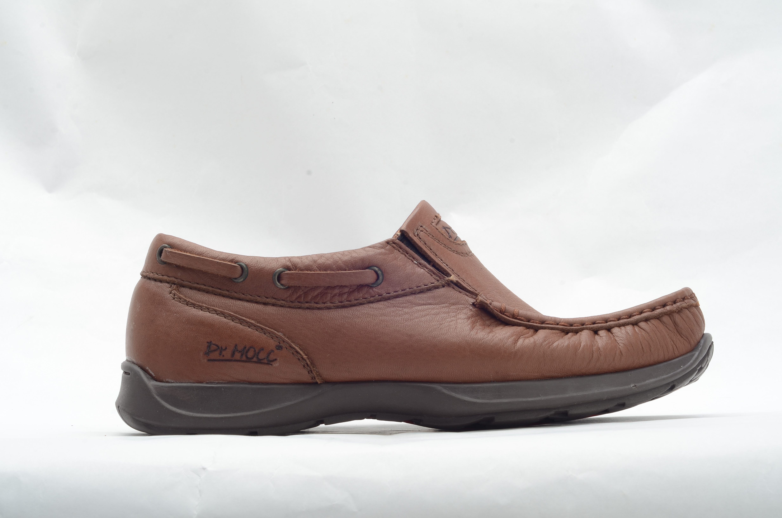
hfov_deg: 27.0
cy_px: 259
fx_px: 1626
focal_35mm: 75
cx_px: 391
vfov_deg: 18.1
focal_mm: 50
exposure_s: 1/125
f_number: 14
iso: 100
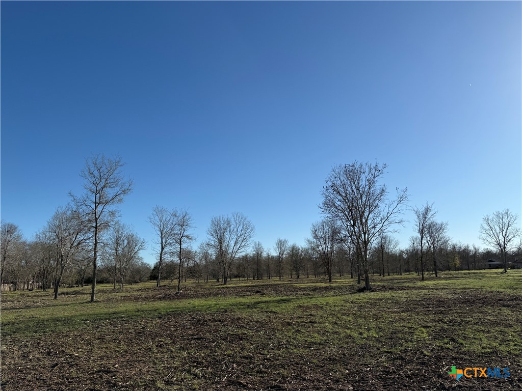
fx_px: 362
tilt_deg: +13.1
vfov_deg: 56.8
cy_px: 196
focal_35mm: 24
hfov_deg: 71.6
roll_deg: +1.8
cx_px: 261
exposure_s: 1/6711
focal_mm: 6.76
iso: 80
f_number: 1.78
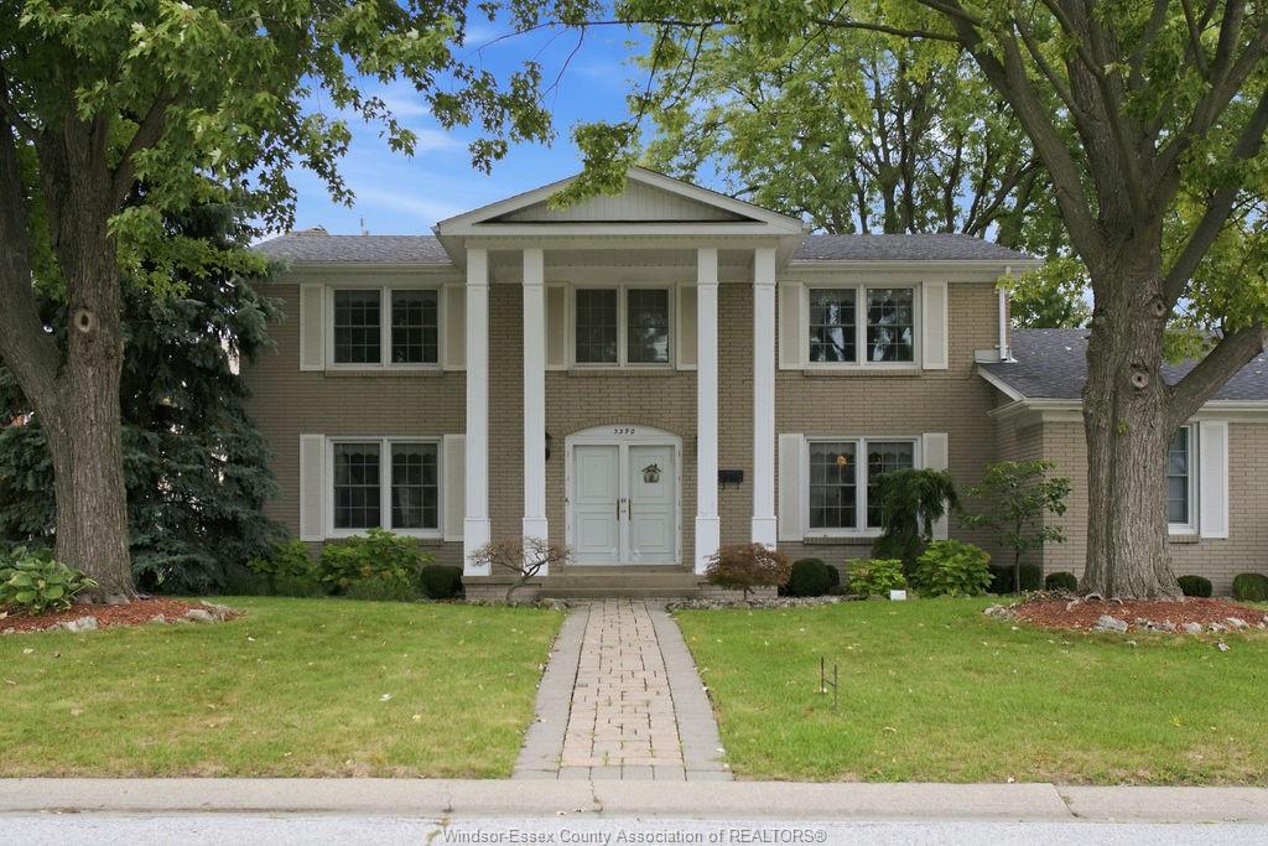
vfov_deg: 36.9
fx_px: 1268
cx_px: 634
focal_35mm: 36
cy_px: 423
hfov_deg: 53.1
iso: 250
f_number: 2.5
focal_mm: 24
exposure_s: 1/1600
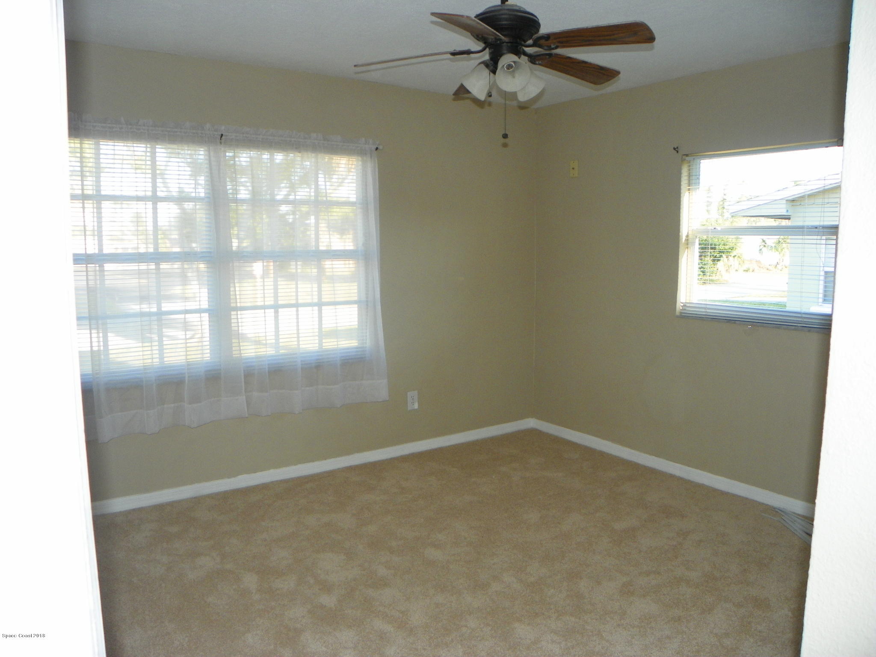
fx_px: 658
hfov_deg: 67.3
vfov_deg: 53.1
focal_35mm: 26
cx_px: 438
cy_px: 328
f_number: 2.8
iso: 64
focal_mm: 4.6
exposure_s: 1/50
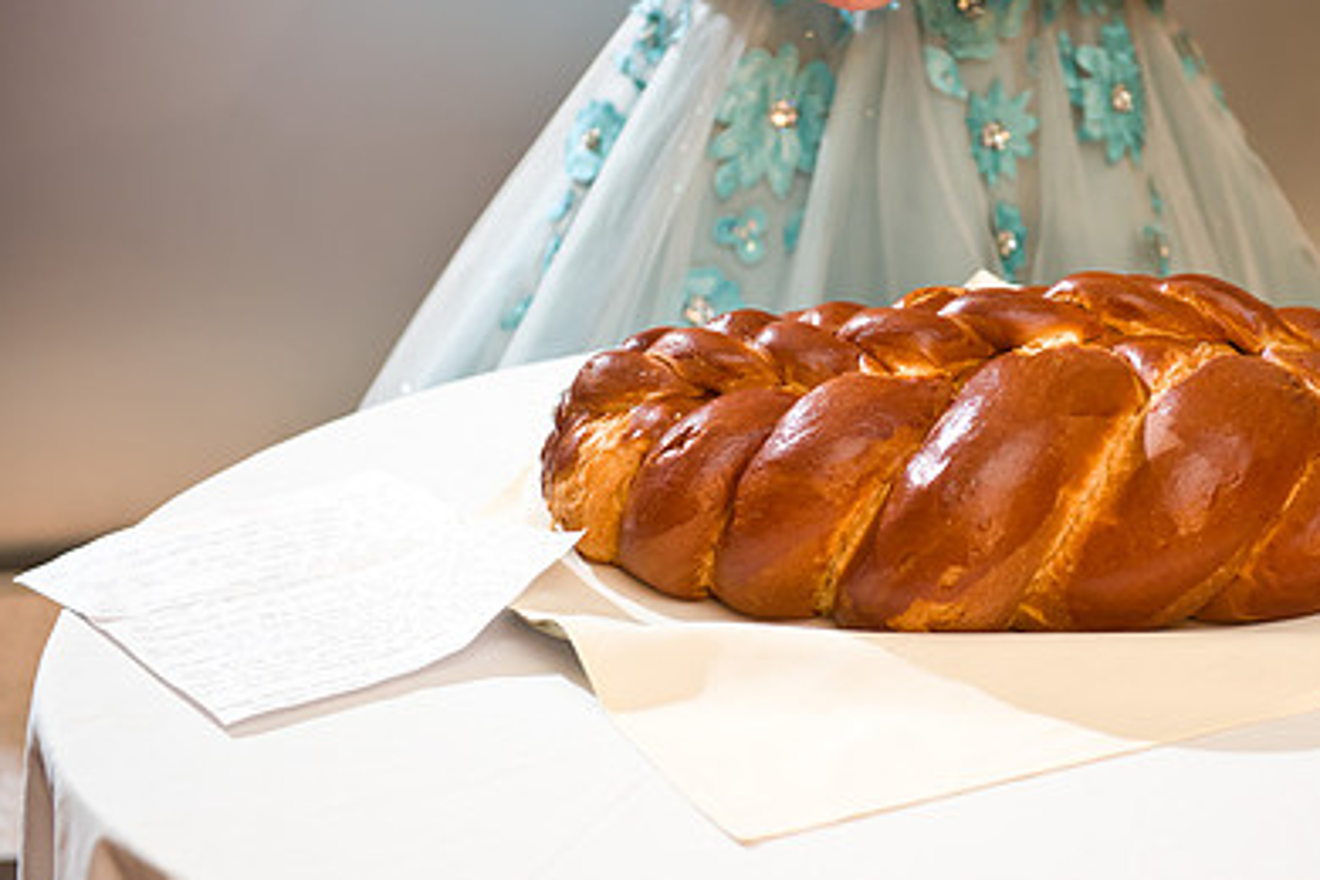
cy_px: 420
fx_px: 3813
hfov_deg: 19.5
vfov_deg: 13.2
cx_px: 941
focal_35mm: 104
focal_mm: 70
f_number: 3.2
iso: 1600
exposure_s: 1/125
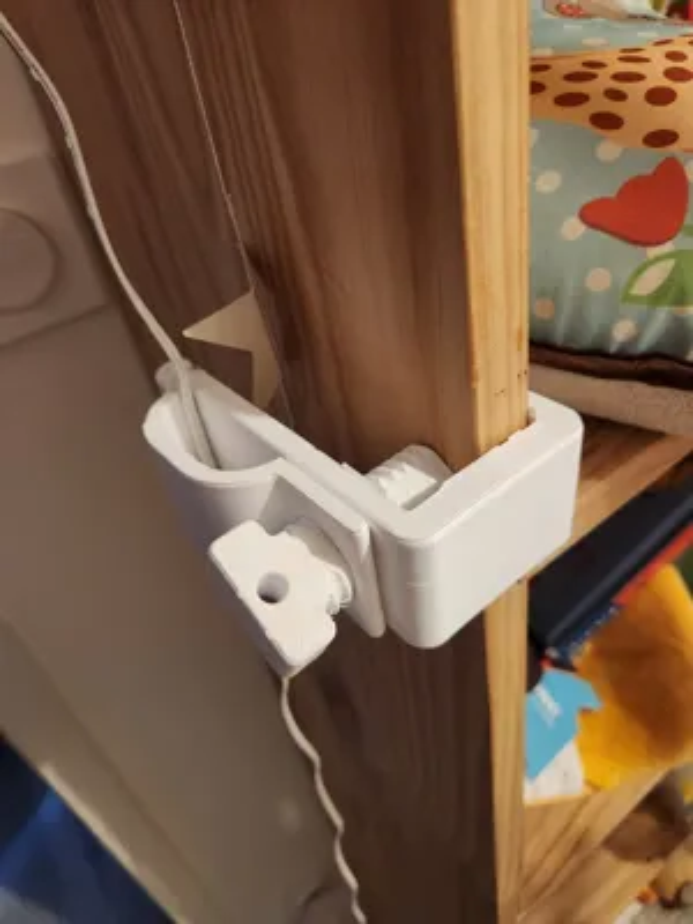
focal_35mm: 23
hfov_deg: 58.9
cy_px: 462
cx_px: 346
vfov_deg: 73.9
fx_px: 614
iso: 640
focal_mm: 5.4
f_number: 1.8
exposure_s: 1/50
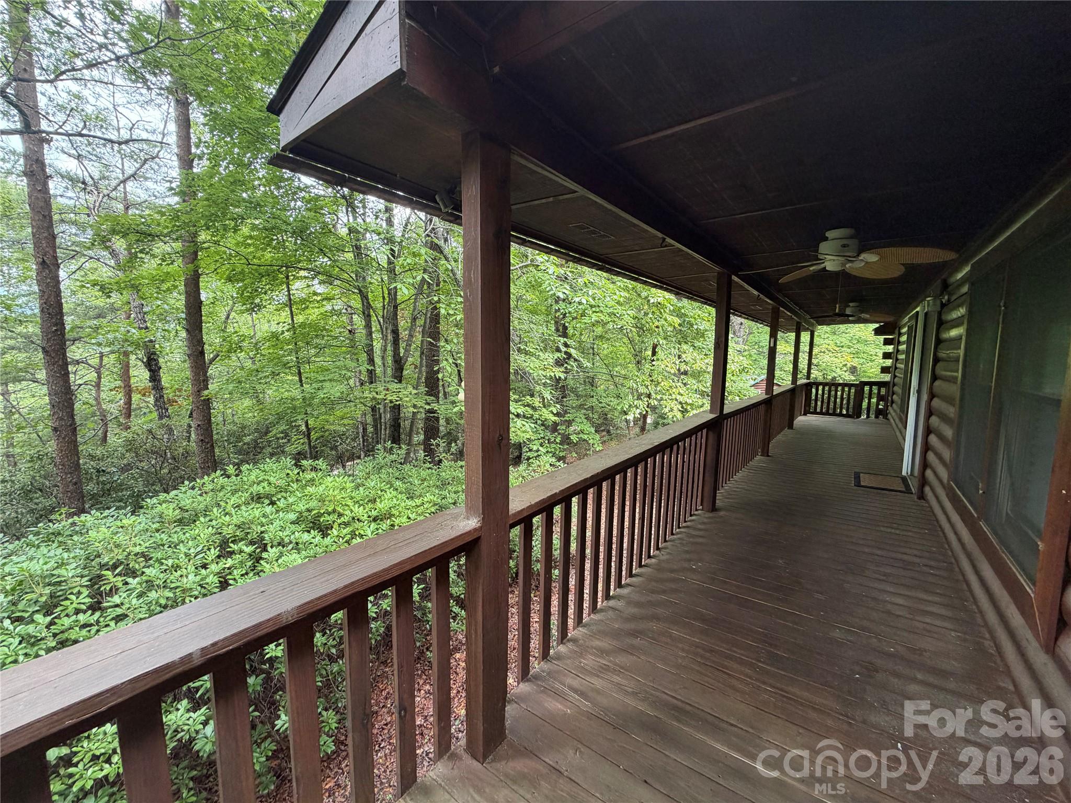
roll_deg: -0.7
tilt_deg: -8.5
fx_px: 433
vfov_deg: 85.7
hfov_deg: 102.1
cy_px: 402
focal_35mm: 14
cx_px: 536
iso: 200
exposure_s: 1/121
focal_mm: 2.22
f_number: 2.2
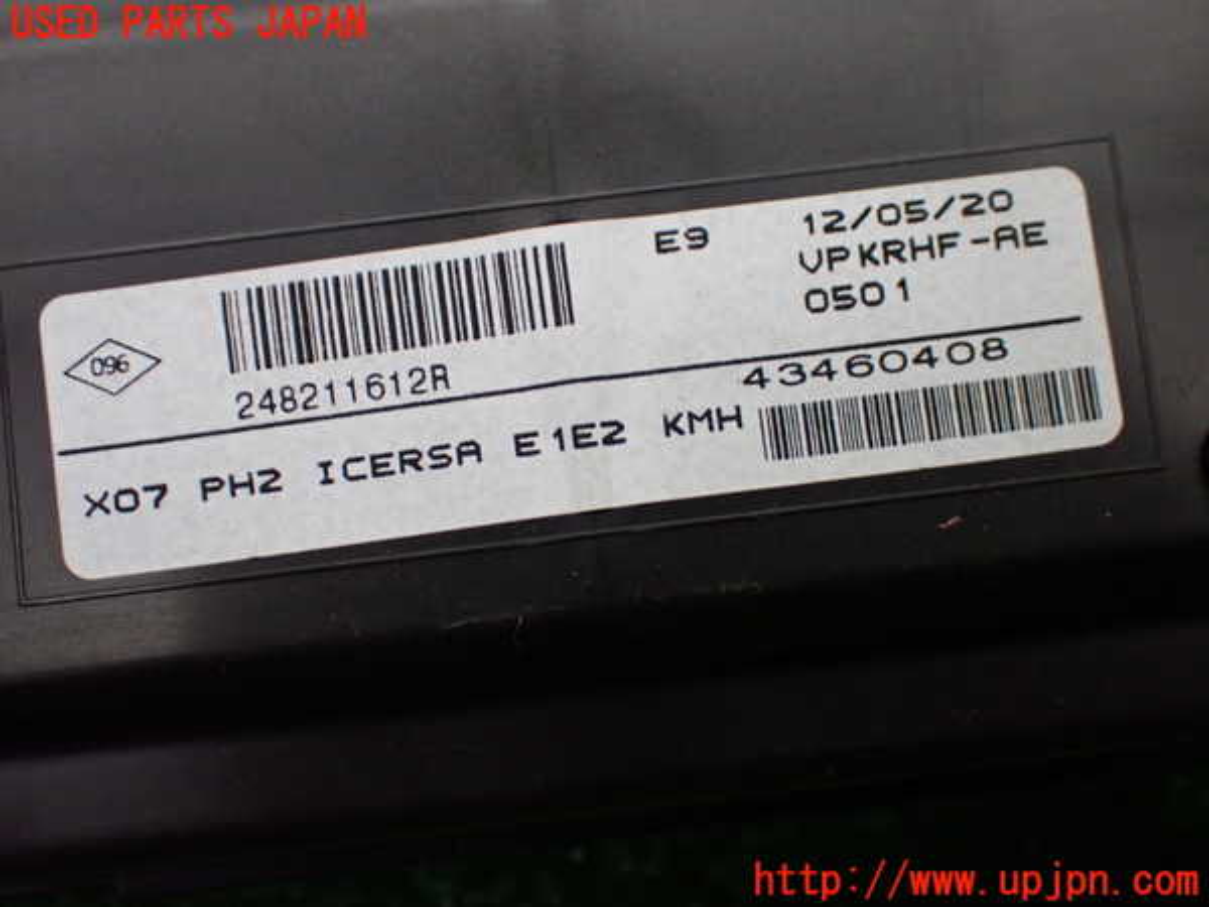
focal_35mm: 50
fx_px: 1746
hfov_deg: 38.2
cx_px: 604
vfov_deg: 29.1
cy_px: 454
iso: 640
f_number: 3.2
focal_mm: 9.01
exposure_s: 1/200
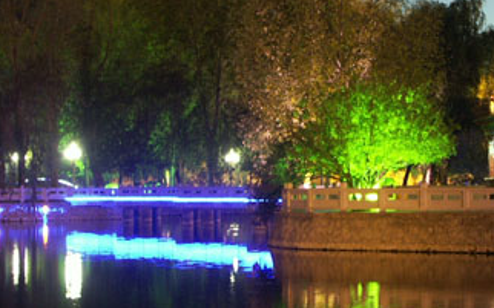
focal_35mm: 108
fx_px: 1454
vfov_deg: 12.1
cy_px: 126
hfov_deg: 19.2
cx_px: 341
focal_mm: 10.56
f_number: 2.8
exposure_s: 2.5
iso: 64
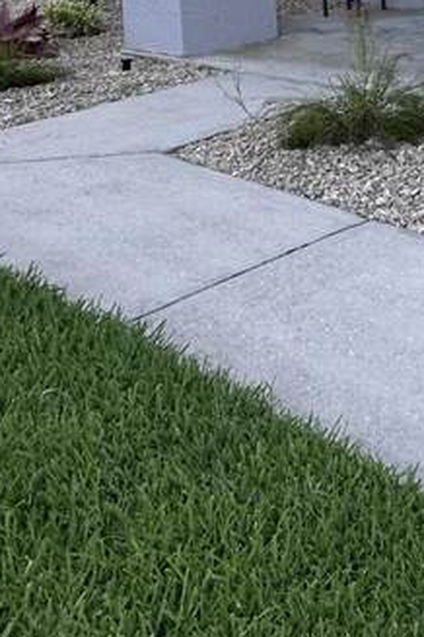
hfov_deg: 20.0
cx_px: 665
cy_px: -99
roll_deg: +1.7
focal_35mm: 57
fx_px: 1007
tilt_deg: -2.8
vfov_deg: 30.5
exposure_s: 1/99
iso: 64
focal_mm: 2.22
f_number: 2.2
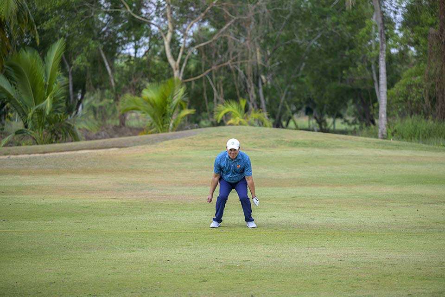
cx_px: 222
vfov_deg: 10.2
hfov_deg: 15.2
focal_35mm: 135
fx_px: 1669
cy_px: 148
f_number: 2.8
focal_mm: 135
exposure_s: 1/3200
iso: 250
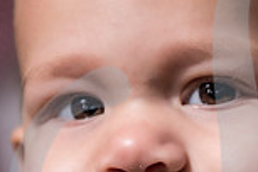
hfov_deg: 7.7
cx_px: 275
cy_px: 217
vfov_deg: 5.2
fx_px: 1899
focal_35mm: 265
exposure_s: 1/125
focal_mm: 70
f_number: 2.8
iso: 100
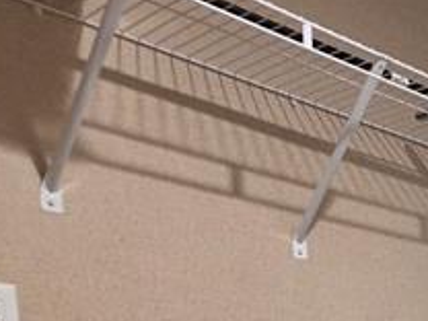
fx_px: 791
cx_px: 763
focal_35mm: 64
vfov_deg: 19.2
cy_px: 519
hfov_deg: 21.0
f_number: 1.9
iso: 320
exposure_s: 1/60
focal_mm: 2.2
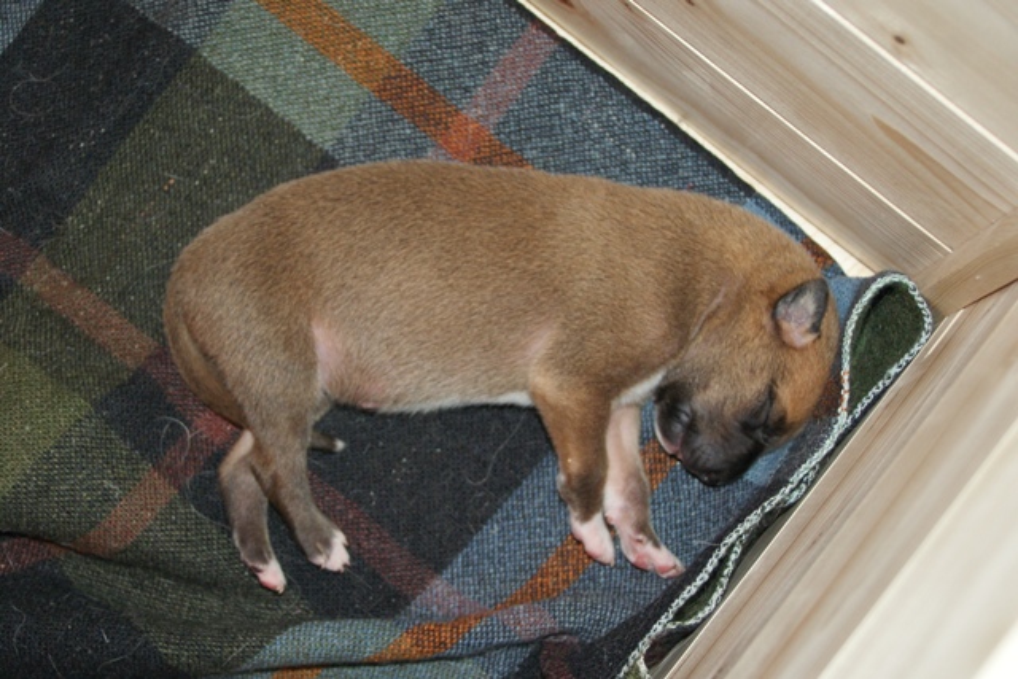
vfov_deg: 25.8
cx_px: 509
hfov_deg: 37.8
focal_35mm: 52
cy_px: 340
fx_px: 1485
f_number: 5.6
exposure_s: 1/60
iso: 400
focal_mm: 35
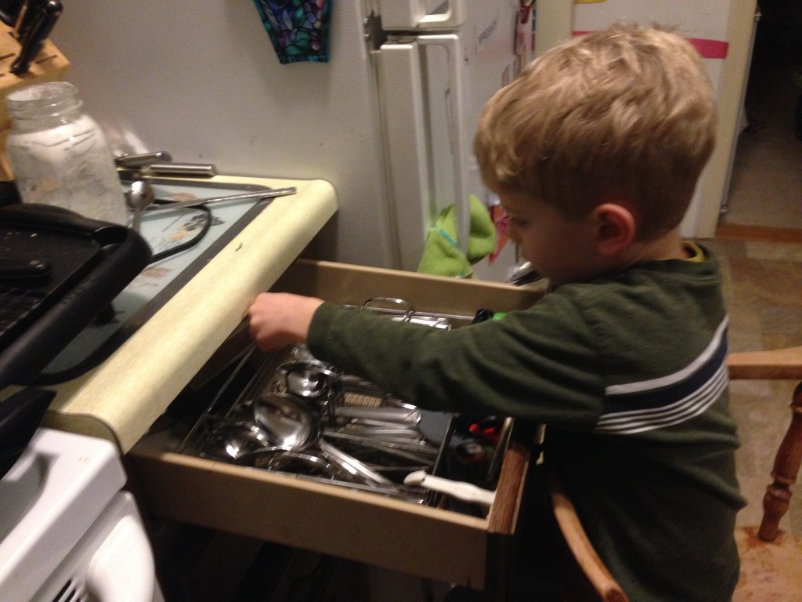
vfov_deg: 42.9
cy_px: 301
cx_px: 401
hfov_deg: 55.4
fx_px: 765
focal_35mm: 33
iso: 400
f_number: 2.4
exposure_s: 1/20
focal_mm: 4.12
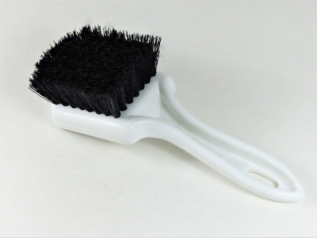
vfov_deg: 17.8
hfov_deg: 23.6
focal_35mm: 83
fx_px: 760
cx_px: 158
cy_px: 119
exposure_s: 1/2000
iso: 3200
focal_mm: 15
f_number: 4.5
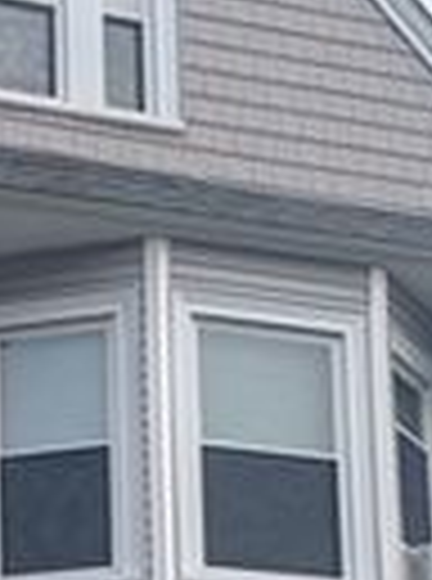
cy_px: 758
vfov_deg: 13.6
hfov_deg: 10.3
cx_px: -144
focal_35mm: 140
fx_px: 2341
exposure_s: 1/1462
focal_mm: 4.38
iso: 57
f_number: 1.73
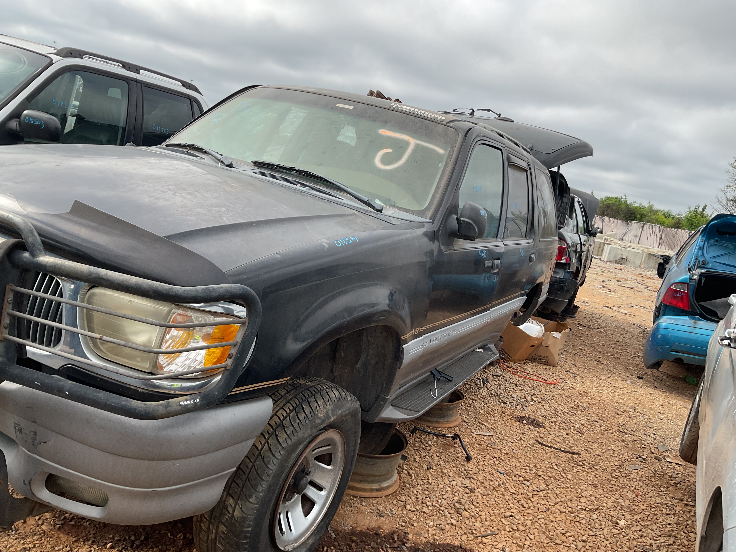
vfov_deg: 48.2
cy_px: 276
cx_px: 368
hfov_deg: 61.7
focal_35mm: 29
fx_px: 617
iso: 16
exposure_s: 1/883
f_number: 1.8
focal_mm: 3
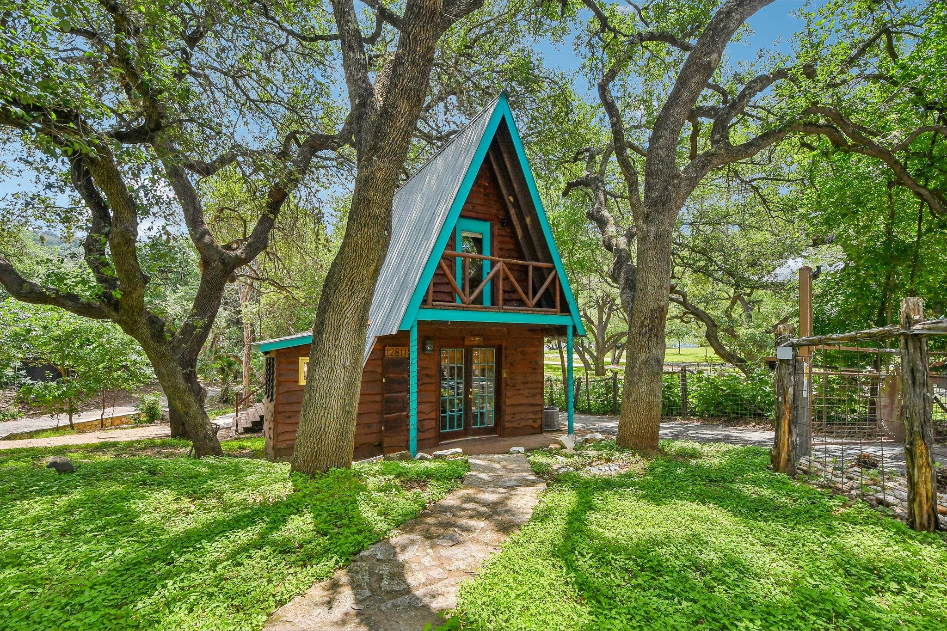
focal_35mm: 15
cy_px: 316
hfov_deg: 100.4
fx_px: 395
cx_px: 474
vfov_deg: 77.3
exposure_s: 1/400
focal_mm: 10
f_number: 8
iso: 400
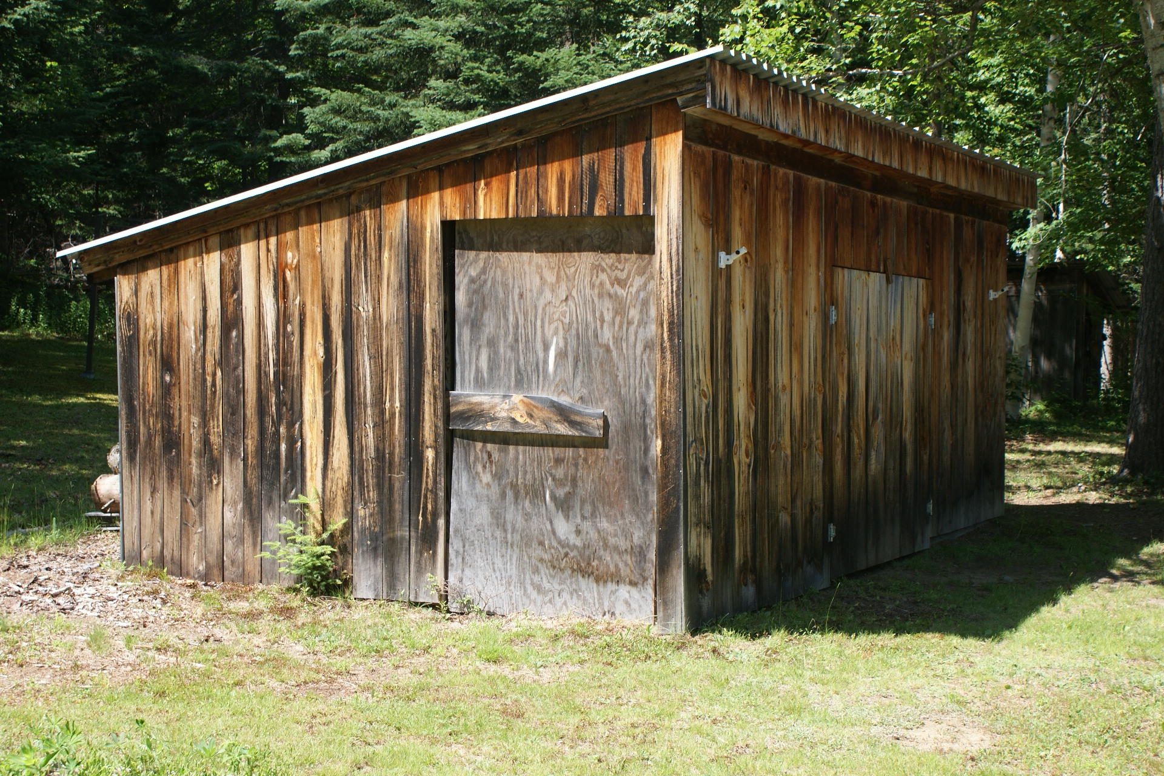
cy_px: 388
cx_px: 582
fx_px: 1697
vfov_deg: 25.8
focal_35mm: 52
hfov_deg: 37.9
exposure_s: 1/125
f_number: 7.1
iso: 100
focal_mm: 35
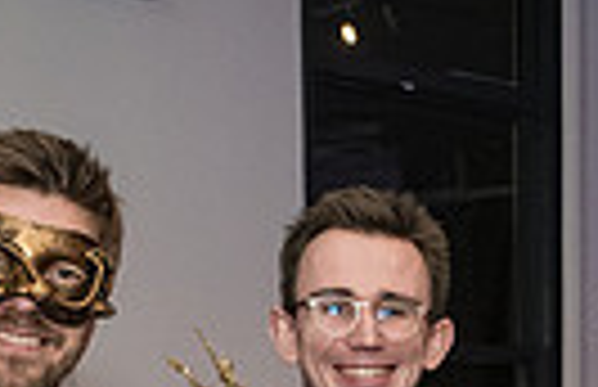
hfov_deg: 17.3
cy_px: 561
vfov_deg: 11.3
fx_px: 1893
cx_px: 676
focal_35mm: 115
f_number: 4.5
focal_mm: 24
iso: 5000
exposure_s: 1/160
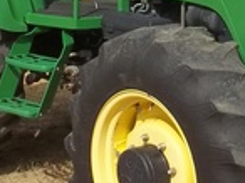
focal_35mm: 123
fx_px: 869
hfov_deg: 16.0
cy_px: 29
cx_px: 129
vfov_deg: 12.0
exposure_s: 1/250
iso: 64
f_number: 8
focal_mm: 5.9
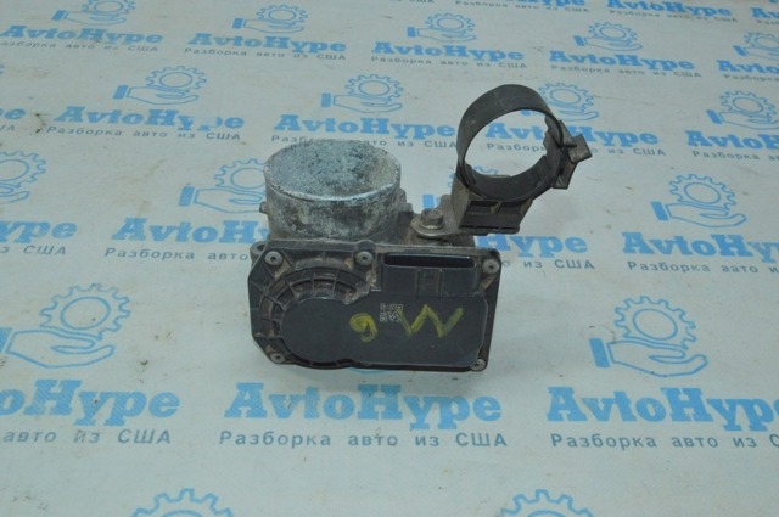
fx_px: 778
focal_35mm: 36
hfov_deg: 53.2
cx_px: 390
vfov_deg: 36.8
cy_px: 258
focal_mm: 24
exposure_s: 1/80
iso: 2500
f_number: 16
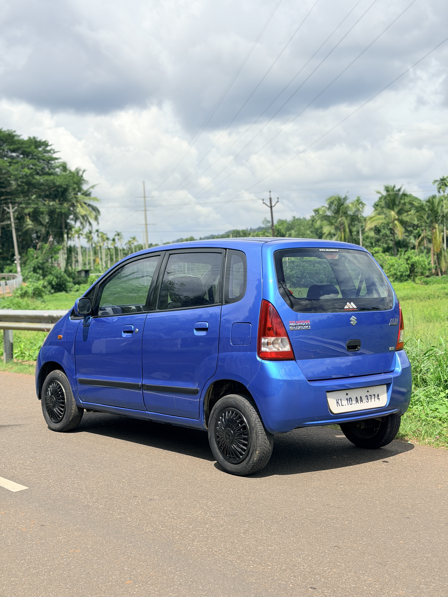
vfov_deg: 39.7
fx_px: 828
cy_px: 298
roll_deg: +2.1
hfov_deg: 30.3
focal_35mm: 48
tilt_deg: -1.4
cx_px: 224
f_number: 1.78
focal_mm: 6.76
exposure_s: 1/6536
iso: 64
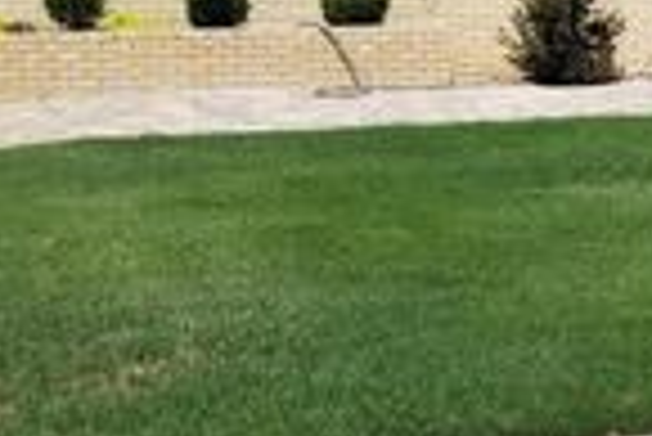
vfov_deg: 14.6
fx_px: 1686
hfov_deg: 20.2
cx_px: 832
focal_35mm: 93
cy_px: 65
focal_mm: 4.3
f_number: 1.7
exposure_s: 1/3688
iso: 50
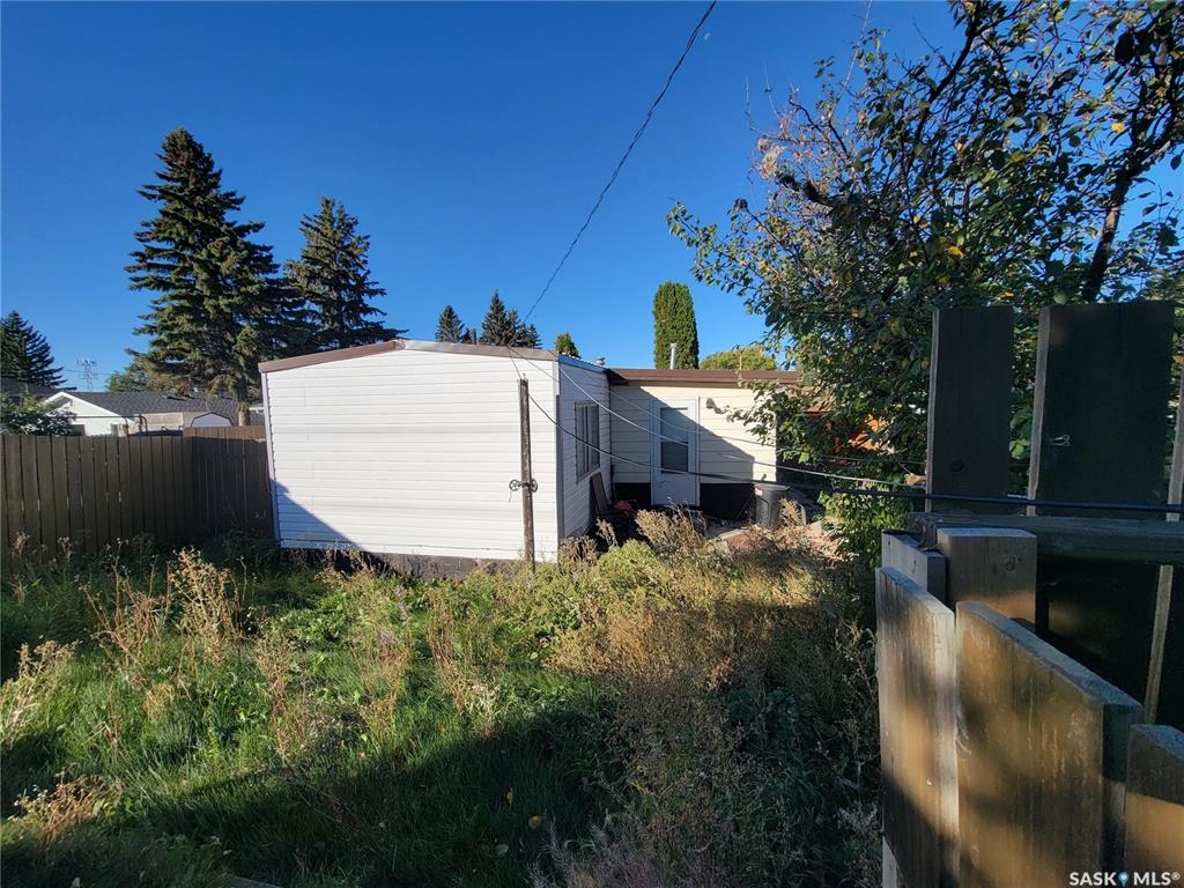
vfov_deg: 89.9
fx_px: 445
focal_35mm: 13
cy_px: 444
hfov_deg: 106.2
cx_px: 592
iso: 50
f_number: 2.2
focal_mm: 2.2
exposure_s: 1/1215
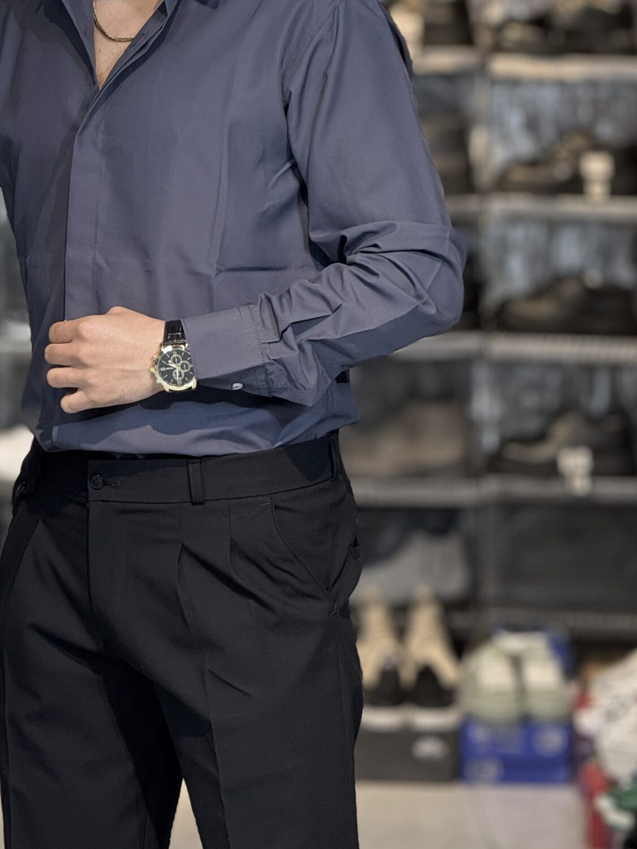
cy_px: 225
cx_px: 145
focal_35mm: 205
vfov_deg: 9.6
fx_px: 5031
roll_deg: -0.8
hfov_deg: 7.2
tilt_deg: -4.1
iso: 160
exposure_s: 1/100
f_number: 2.8
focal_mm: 15.66
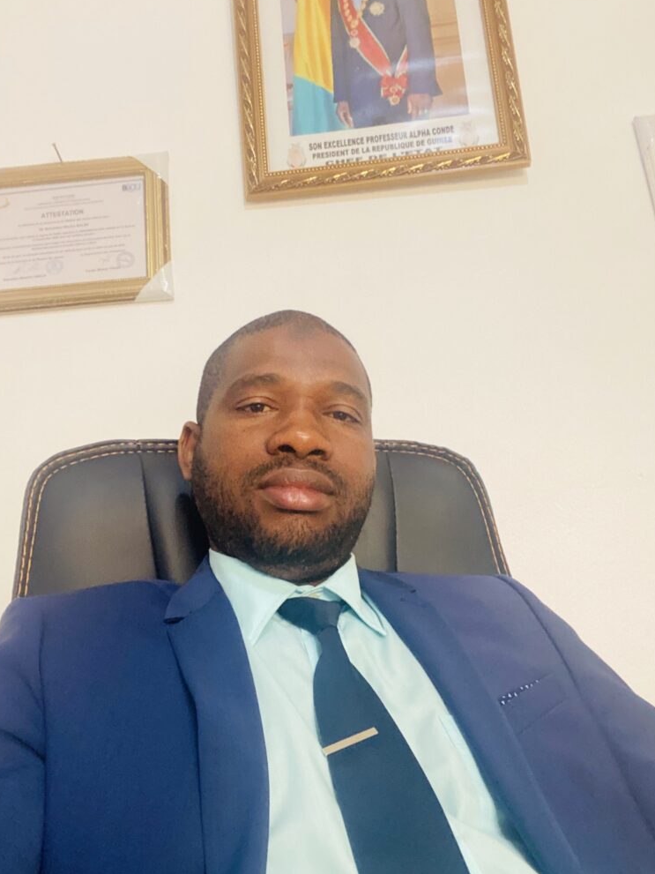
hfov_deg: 45.4
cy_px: 438
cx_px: 330
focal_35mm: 31
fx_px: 782
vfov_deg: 58.4
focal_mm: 2.71
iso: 400
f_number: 2.2
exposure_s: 1/25
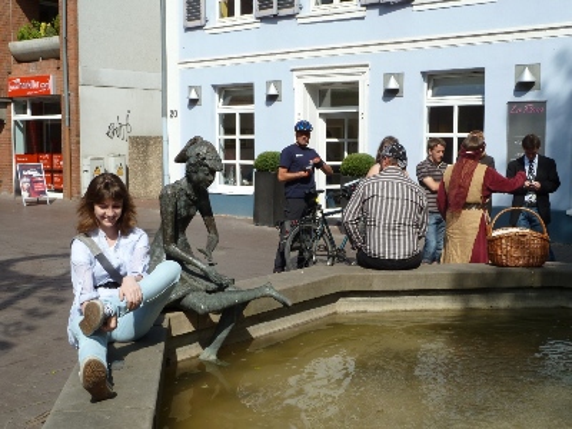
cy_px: 214
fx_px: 727
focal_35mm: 44
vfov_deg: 32.9
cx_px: 286
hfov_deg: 42.9
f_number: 5
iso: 80
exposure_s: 1/400
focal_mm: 7.3
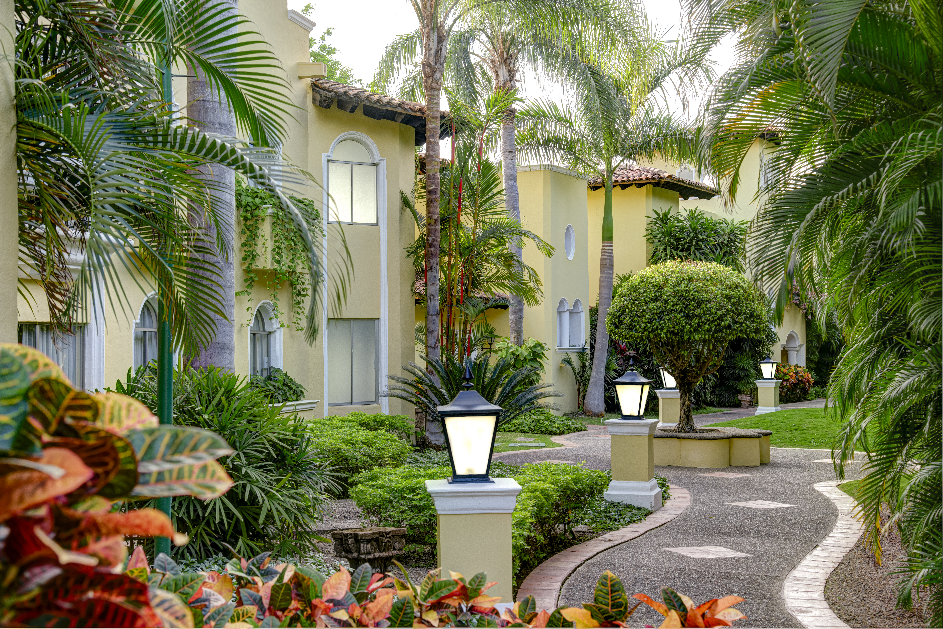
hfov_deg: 41.1
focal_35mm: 48
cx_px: 472
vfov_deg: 28.1
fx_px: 1257
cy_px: 314
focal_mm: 48
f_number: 5.6
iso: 400
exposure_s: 1/160
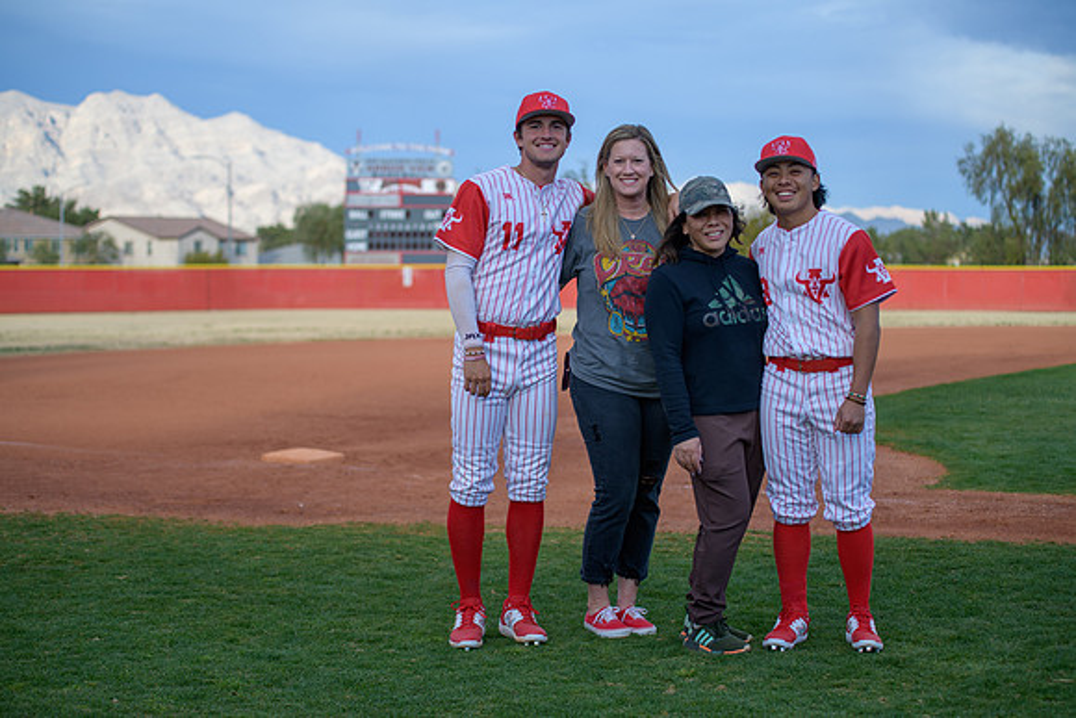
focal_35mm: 70
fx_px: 2093
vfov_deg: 19.5
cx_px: 538
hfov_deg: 28.8
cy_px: 359
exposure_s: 1/640
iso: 100
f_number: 2.8
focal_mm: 70
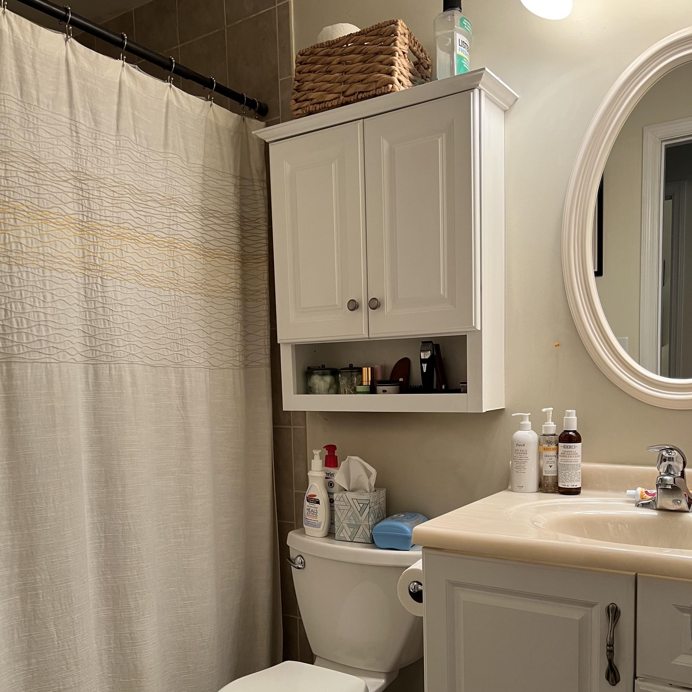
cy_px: 443
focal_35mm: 31
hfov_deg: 52.5
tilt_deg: -5.1
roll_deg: +1.3
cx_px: 343
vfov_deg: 51.8
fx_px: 701
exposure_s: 1/60
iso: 100
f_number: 1.5
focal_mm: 5.7
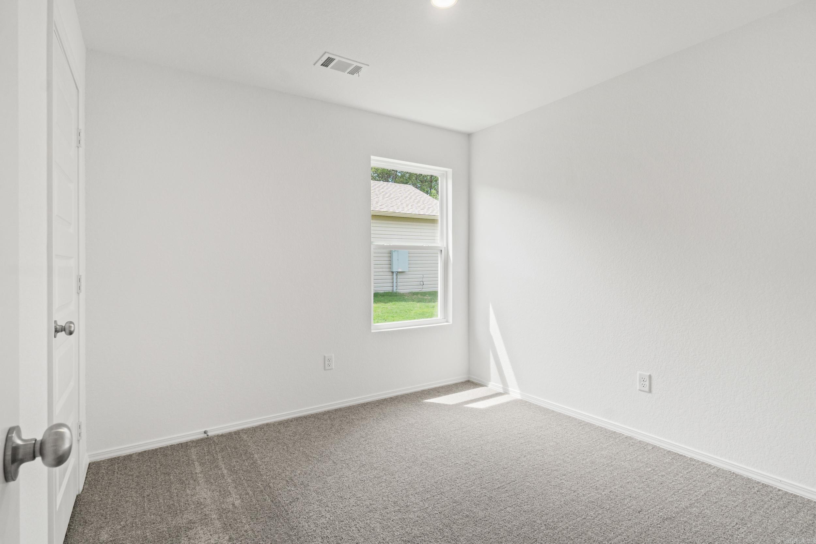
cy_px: 272
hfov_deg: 95.0
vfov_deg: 72.0
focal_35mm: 16
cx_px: 408
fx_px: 374
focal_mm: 11
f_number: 9
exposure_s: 1/13
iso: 250
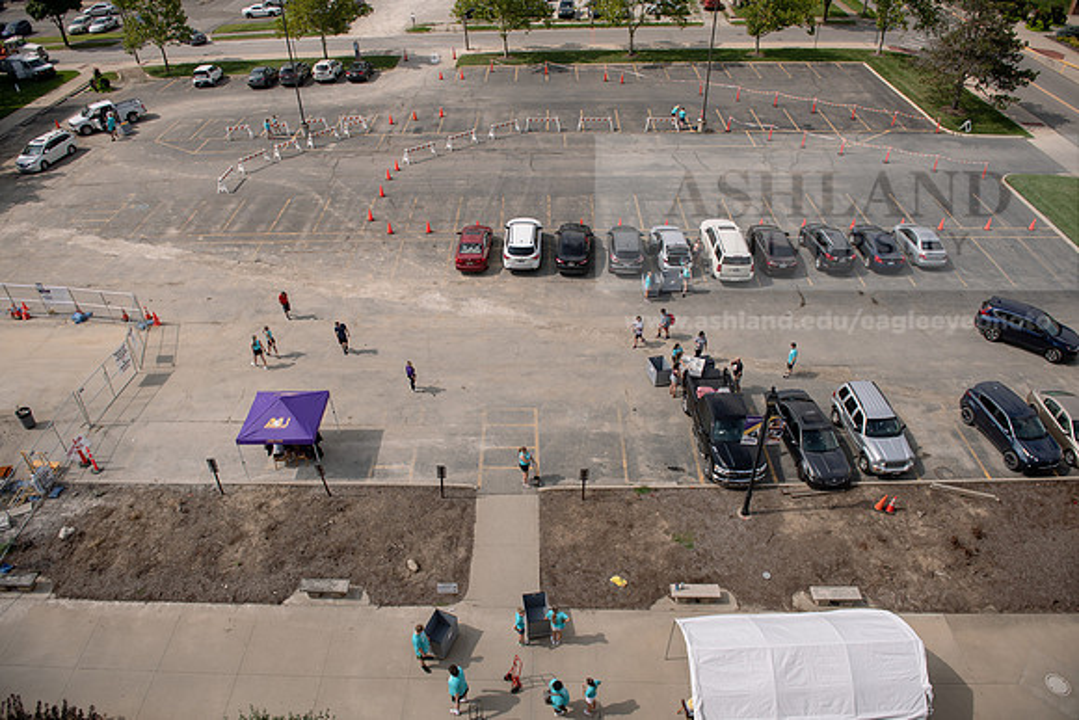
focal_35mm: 24
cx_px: 540
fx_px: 719
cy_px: 360
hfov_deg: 73.7
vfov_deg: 53.2
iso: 64
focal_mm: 24
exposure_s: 1/800
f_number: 4
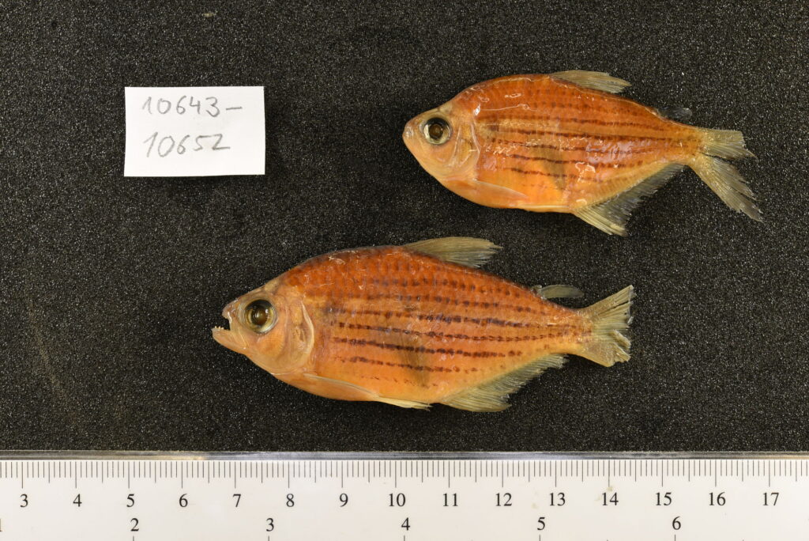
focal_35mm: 60
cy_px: 270
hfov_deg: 33.4
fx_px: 1349
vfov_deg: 22.7
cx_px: 404
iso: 100
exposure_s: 1/2.5
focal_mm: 60
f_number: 14
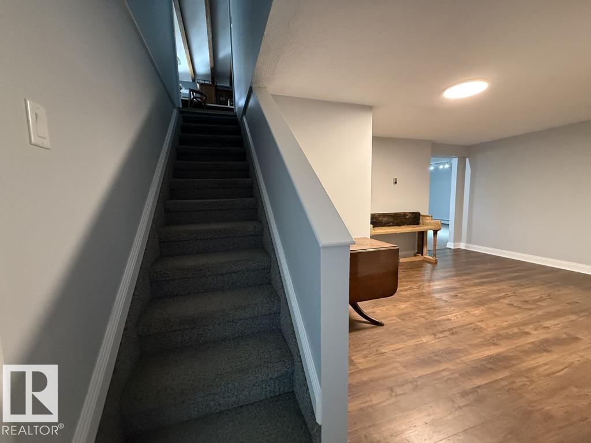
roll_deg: +1.0
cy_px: 222
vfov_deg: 85.7
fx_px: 239
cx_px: 296
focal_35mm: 14
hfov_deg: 102.1
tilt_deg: -5.6
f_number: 2.2
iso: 640
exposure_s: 1/60
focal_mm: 2.22
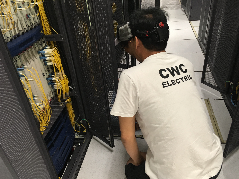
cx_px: 120
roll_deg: +5.8
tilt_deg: -32.5
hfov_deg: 61.7
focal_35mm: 29
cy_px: 90
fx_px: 200
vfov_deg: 48.2
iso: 100
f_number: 2.2
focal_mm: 4.15
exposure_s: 1/33
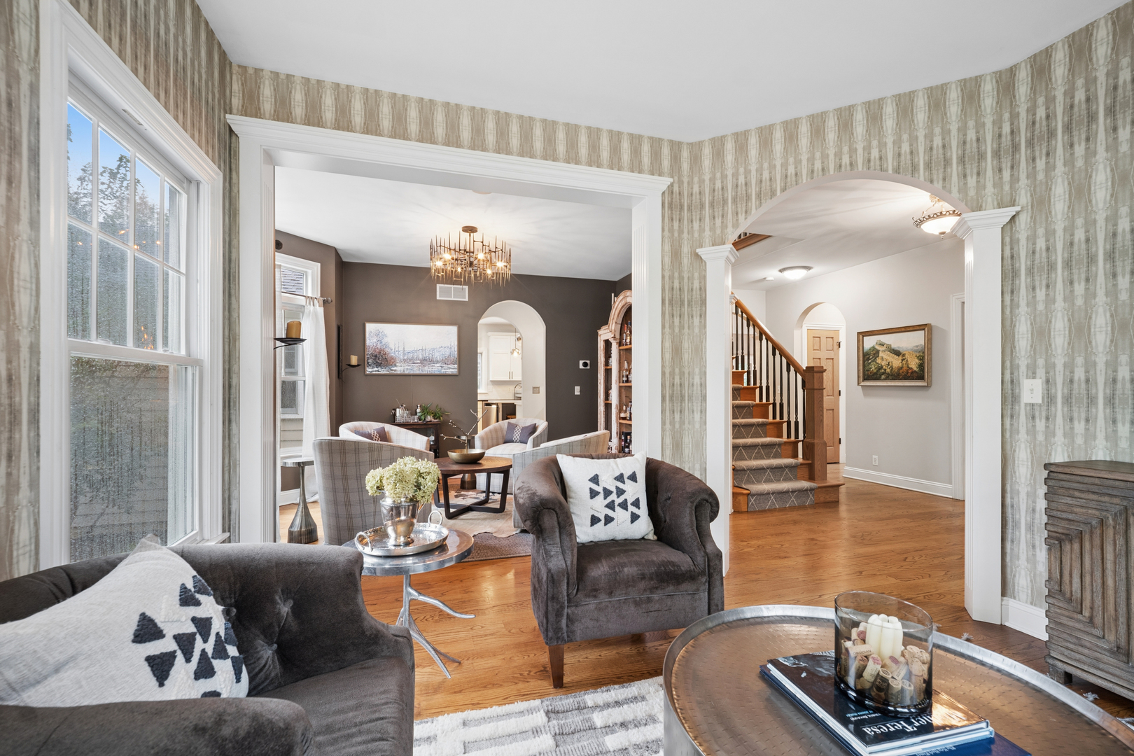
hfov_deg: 104.3
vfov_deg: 81.2
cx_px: 567
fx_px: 441
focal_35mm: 14
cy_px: 378
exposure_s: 1/13
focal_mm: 14
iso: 640
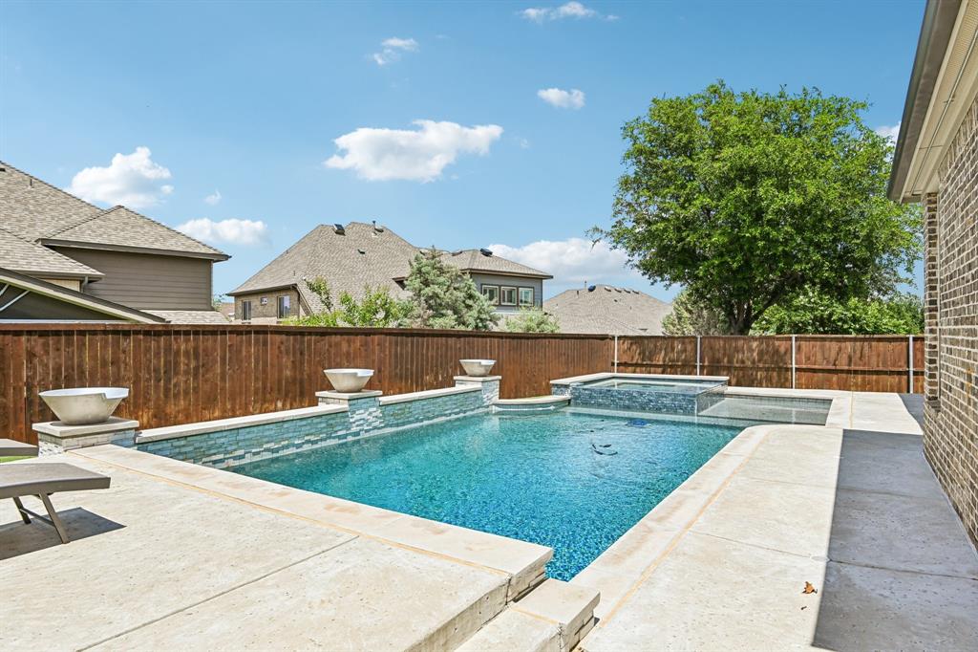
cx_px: 489
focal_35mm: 21
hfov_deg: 81.2
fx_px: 570
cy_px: 326
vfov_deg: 59.5
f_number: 8
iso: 400
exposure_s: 1/1250
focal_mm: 21
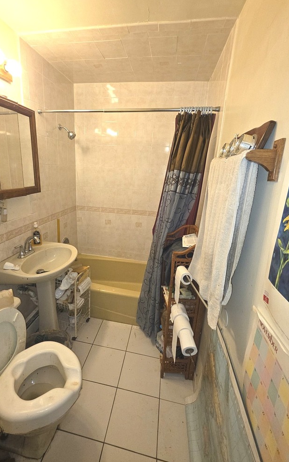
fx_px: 189
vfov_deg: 101.4
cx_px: 130
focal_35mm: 15
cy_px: 218
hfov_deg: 74.6
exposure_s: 1/60
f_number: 1.9
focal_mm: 2.2
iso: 80
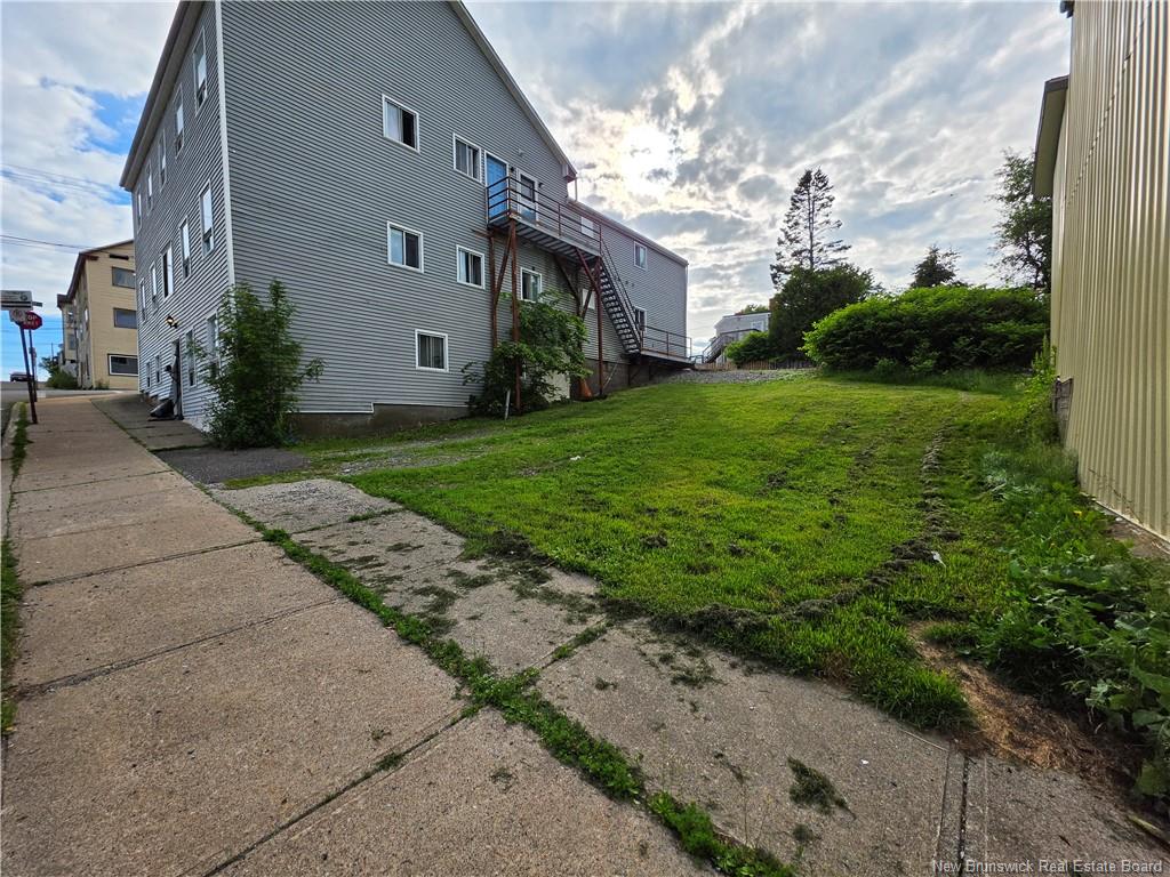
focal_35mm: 13
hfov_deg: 106.2
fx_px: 439
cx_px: 585
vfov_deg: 89.9
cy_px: 438
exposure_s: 1/2913
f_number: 1.9
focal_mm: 2.2
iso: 32
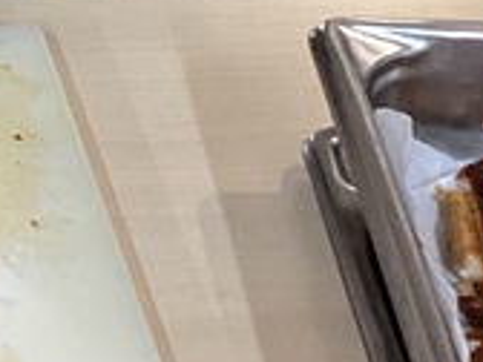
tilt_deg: -29.0
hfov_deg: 10.3
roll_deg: +1.3
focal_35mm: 184
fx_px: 2567
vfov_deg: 7.8
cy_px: -299
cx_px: -290
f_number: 2.4
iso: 100
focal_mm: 3.3
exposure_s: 1/50
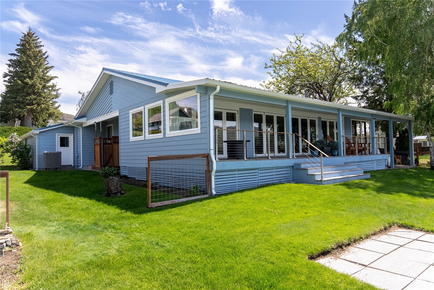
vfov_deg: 53.2
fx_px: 289
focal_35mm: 24
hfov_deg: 73.7
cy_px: 145
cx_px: 217
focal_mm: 24
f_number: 6.3
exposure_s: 1/2500
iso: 100
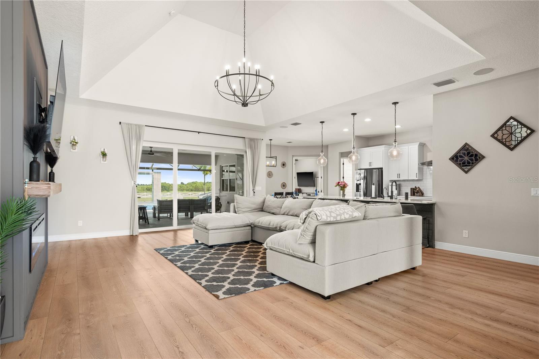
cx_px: 270
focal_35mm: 18
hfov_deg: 90.0
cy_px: 180
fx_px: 270
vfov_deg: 67.4
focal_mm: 18
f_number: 8
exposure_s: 1/4
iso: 320
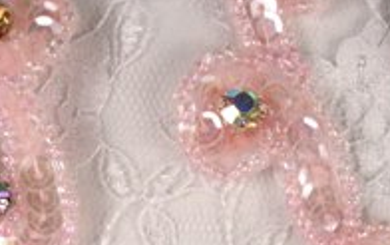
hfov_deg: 28.1
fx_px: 777
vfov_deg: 17.4
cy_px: 255
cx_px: 244
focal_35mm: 73
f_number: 3.5
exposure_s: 1/750
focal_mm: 4.9
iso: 80
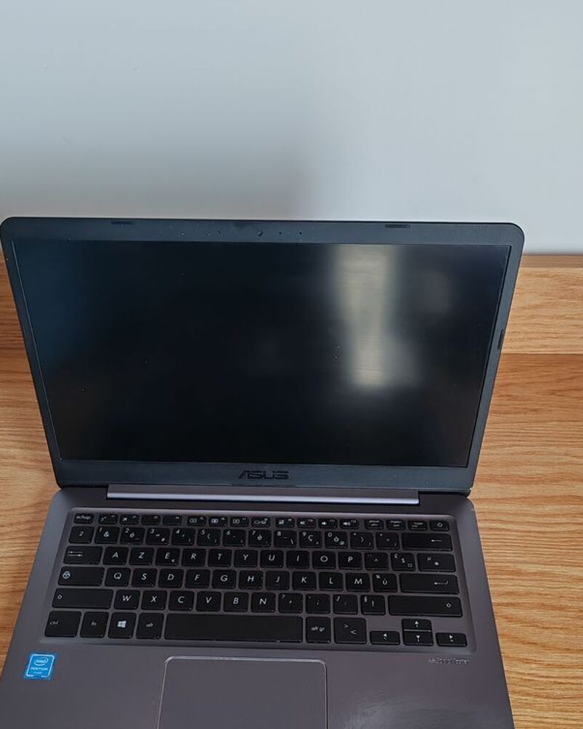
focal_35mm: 35
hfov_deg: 42.2
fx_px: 755
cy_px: 452
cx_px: 271
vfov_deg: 51.1
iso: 400
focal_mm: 6.12
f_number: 1.9
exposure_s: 1/100
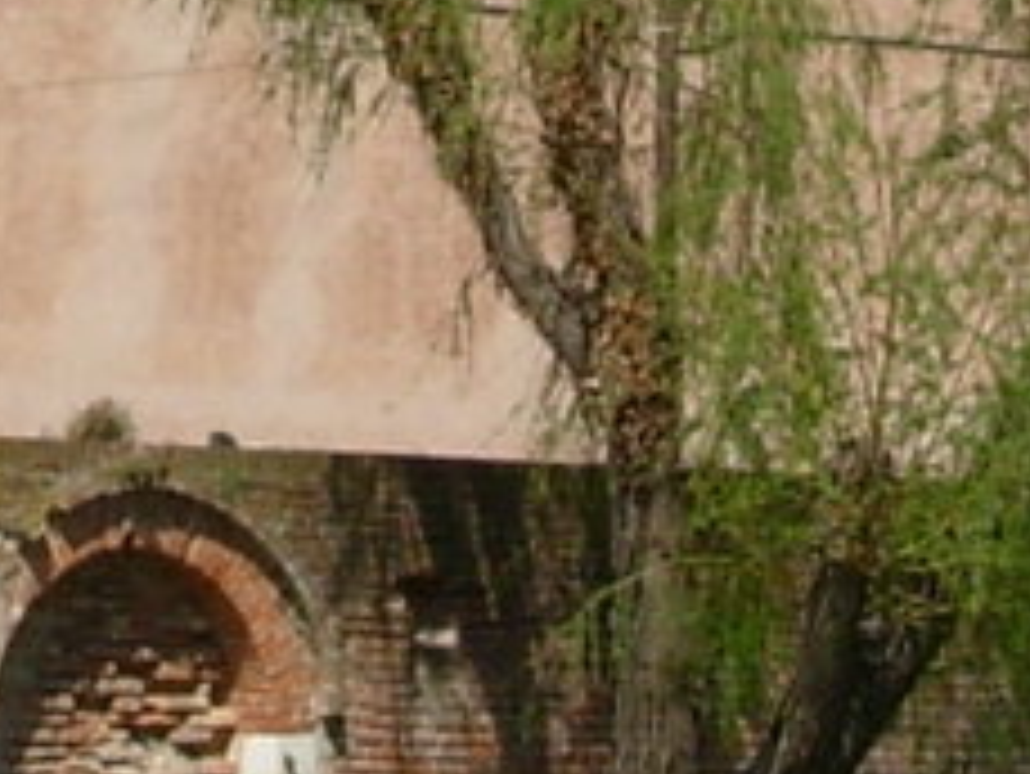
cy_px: -828
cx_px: 184
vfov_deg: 5.5
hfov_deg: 7.5
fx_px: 7889
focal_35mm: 265
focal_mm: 6.3
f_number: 4.9
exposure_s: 1/683
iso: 50
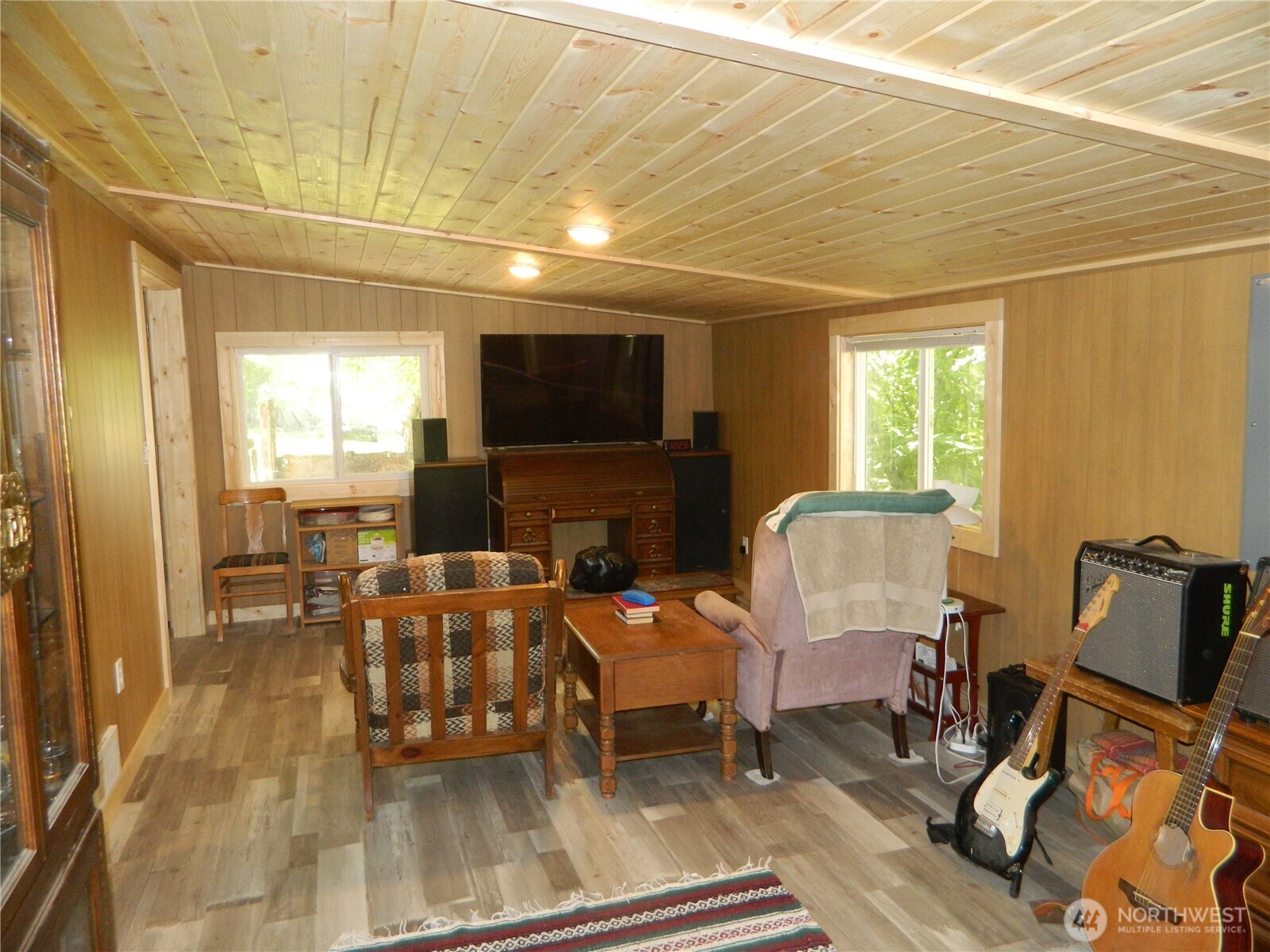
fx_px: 917
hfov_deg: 69.4
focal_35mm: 25
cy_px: 476
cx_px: 635
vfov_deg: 54.9
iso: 250
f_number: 3.1
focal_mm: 4.5
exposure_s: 1/30
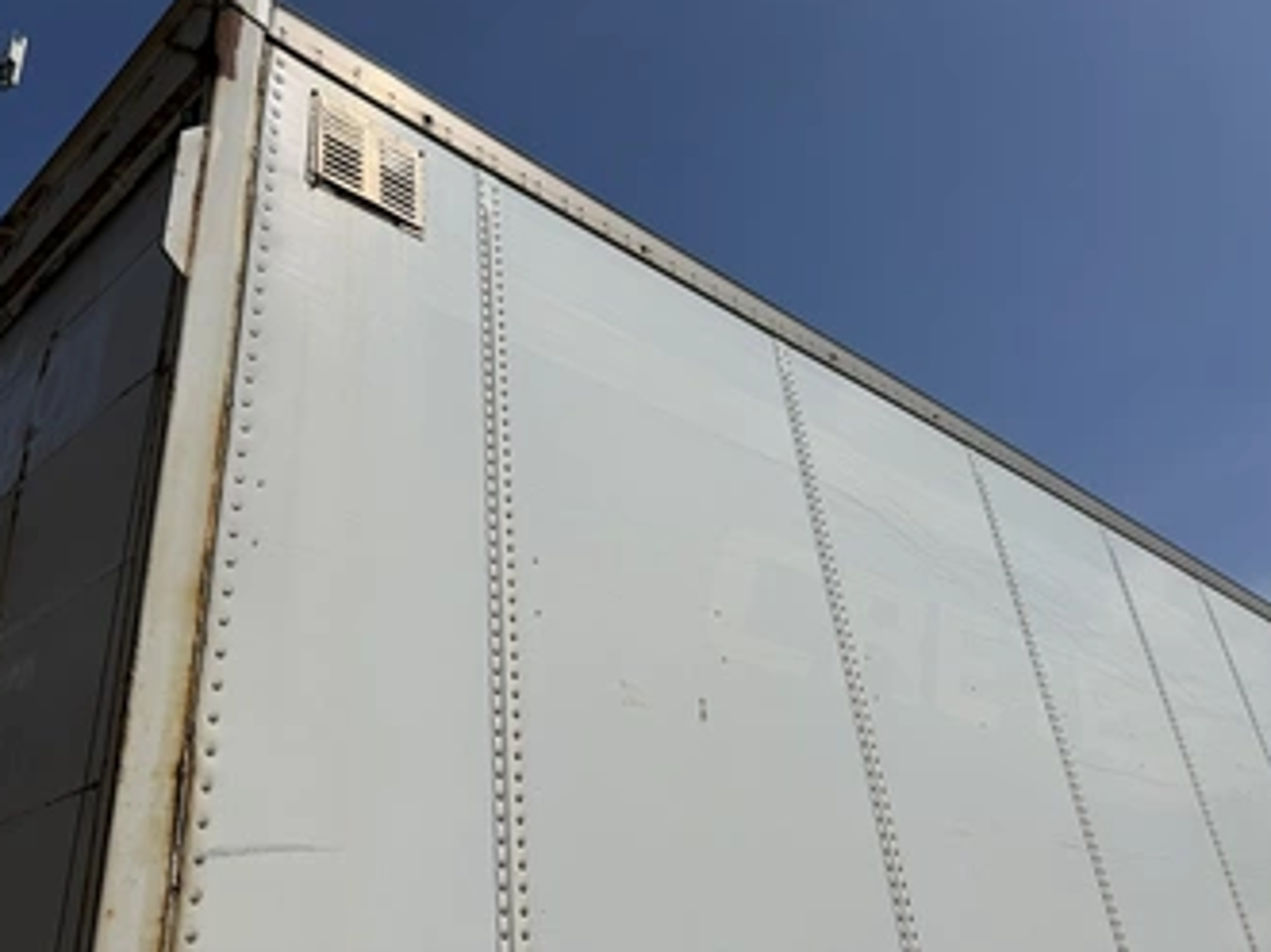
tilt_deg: +32.9
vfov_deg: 47.9
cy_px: 380
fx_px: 1064
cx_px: 561
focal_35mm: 29
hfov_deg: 61.5
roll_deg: +2.7
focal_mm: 6.76
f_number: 1.78
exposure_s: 1/17544
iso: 100
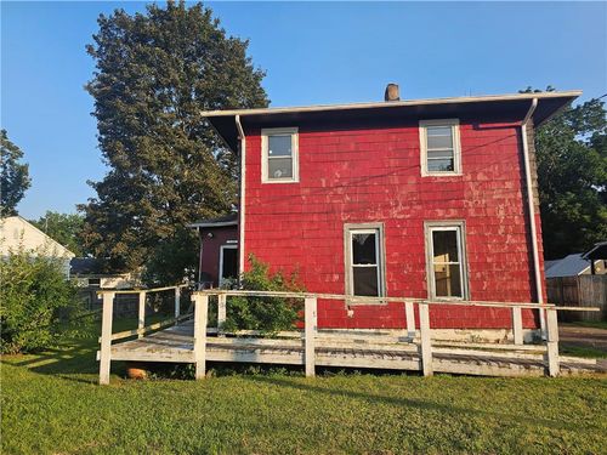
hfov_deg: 73.9
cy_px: 228
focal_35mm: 23
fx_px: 403
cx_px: 304
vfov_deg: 58.9
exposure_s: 1/278
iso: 10
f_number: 1.7
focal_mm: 6.3
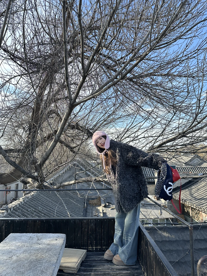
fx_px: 191
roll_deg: +0.0
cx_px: 104
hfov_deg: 56.8
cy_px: 138
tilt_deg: +7.4
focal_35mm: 24
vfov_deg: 71.6
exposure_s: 1/1517
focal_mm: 6.86
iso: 80
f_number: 1.78
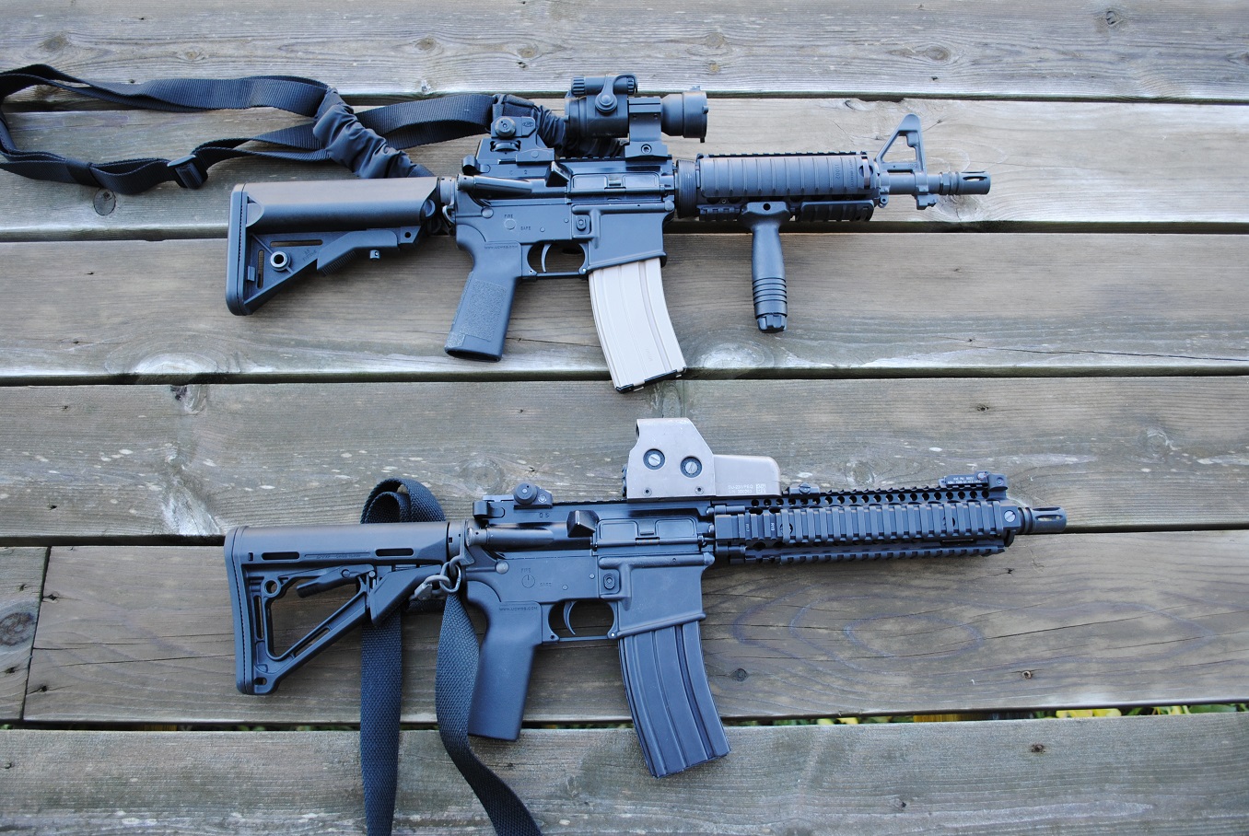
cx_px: 624
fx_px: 1042
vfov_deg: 43.7
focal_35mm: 30
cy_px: 418
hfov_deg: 61.9
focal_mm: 20
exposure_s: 1/60
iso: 200
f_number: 3.8
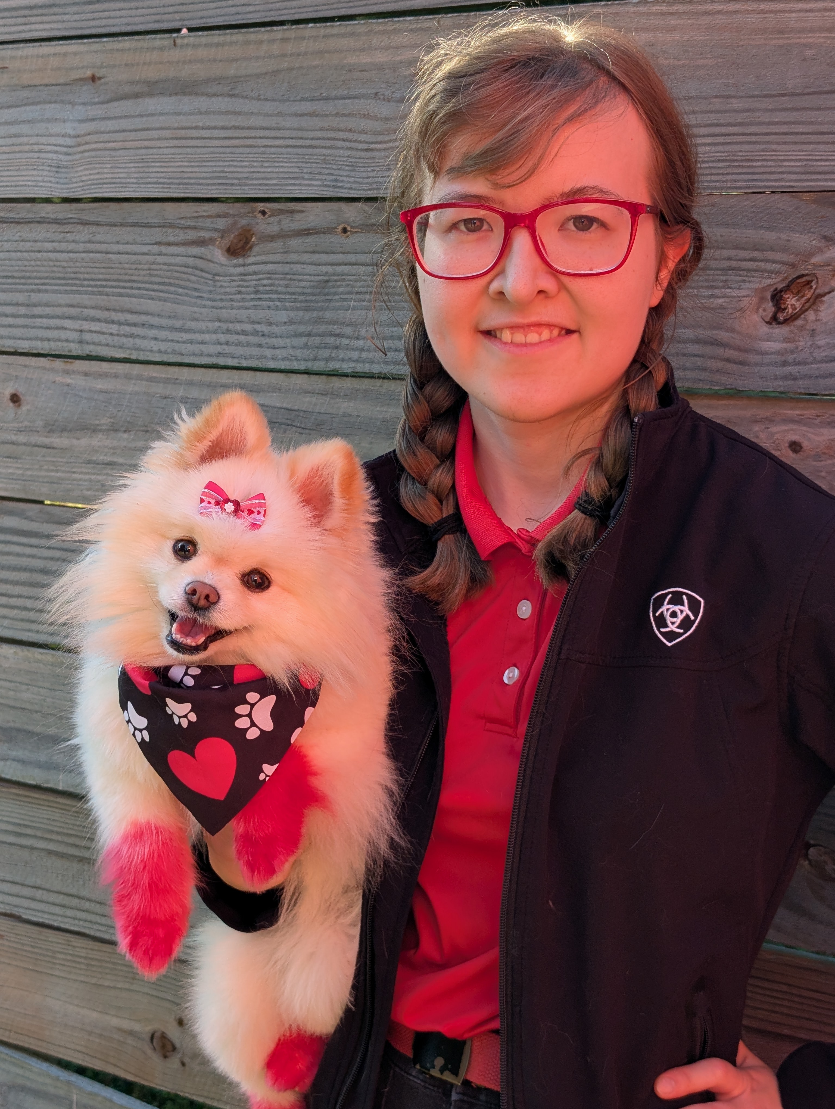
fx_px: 1572
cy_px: 554
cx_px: 418
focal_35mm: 49
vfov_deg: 38.9
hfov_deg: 29.7
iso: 45
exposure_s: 1/285
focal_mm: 6.9
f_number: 1.68
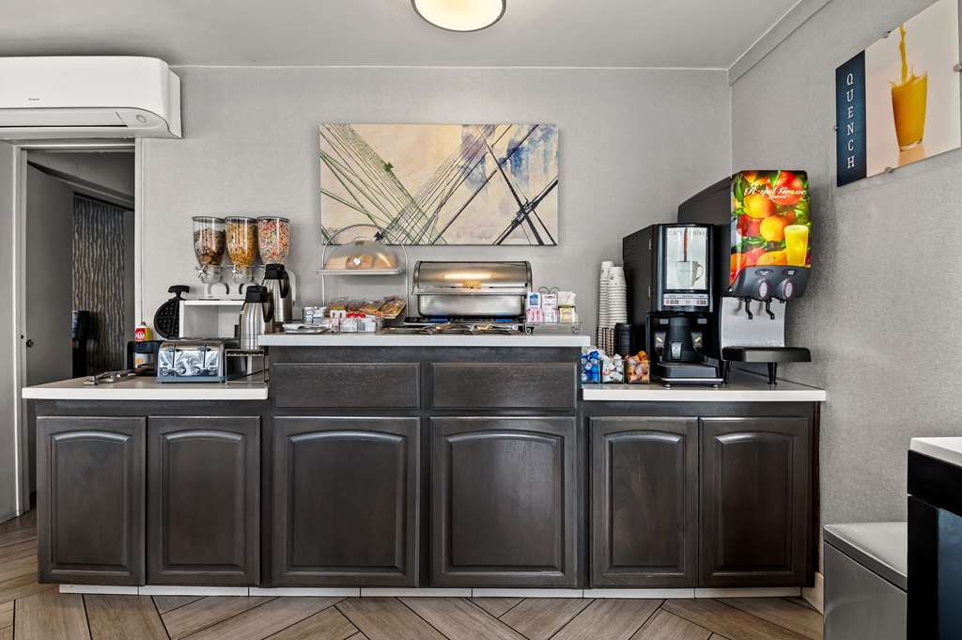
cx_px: 481
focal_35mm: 16
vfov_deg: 73.7
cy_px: 320
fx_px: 427
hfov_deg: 96.8
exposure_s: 1/4
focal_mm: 16
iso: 250
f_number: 10
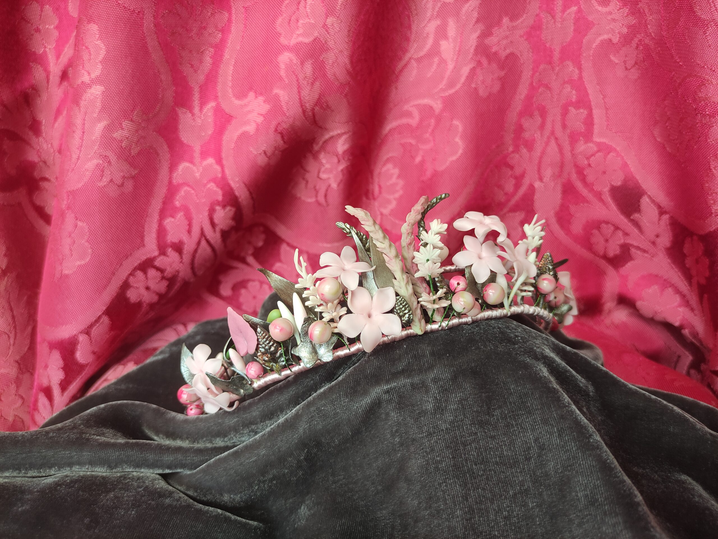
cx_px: 359
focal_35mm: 25
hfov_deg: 69.4
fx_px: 519
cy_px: 270
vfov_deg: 54.9
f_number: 1.89
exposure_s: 1/50
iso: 247
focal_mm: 5.43
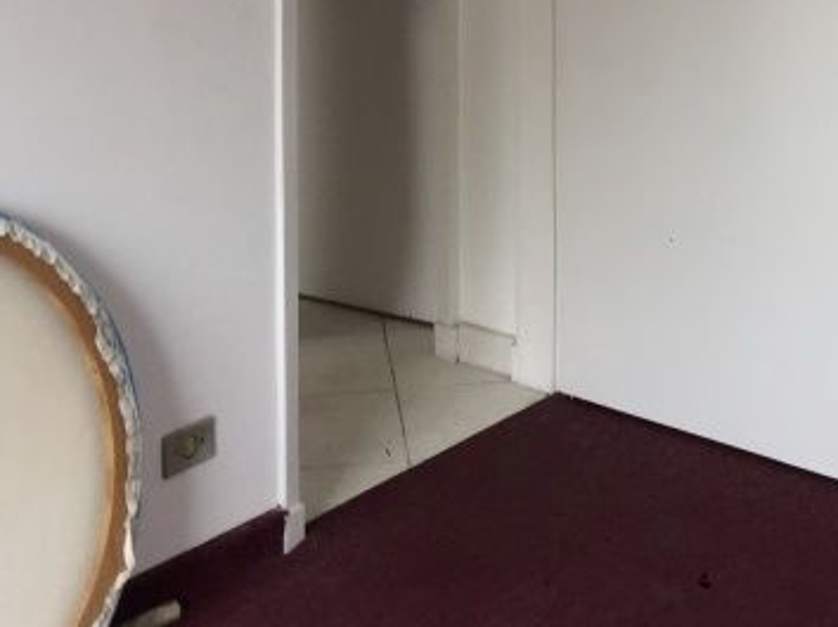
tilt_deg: -3.8
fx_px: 2032
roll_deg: +0.3
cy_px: -206
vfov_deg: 16.5
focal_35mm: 84
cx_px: 663
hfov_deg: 23.0
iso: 50
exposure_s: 1/120
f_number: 2.2
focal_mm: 4.15
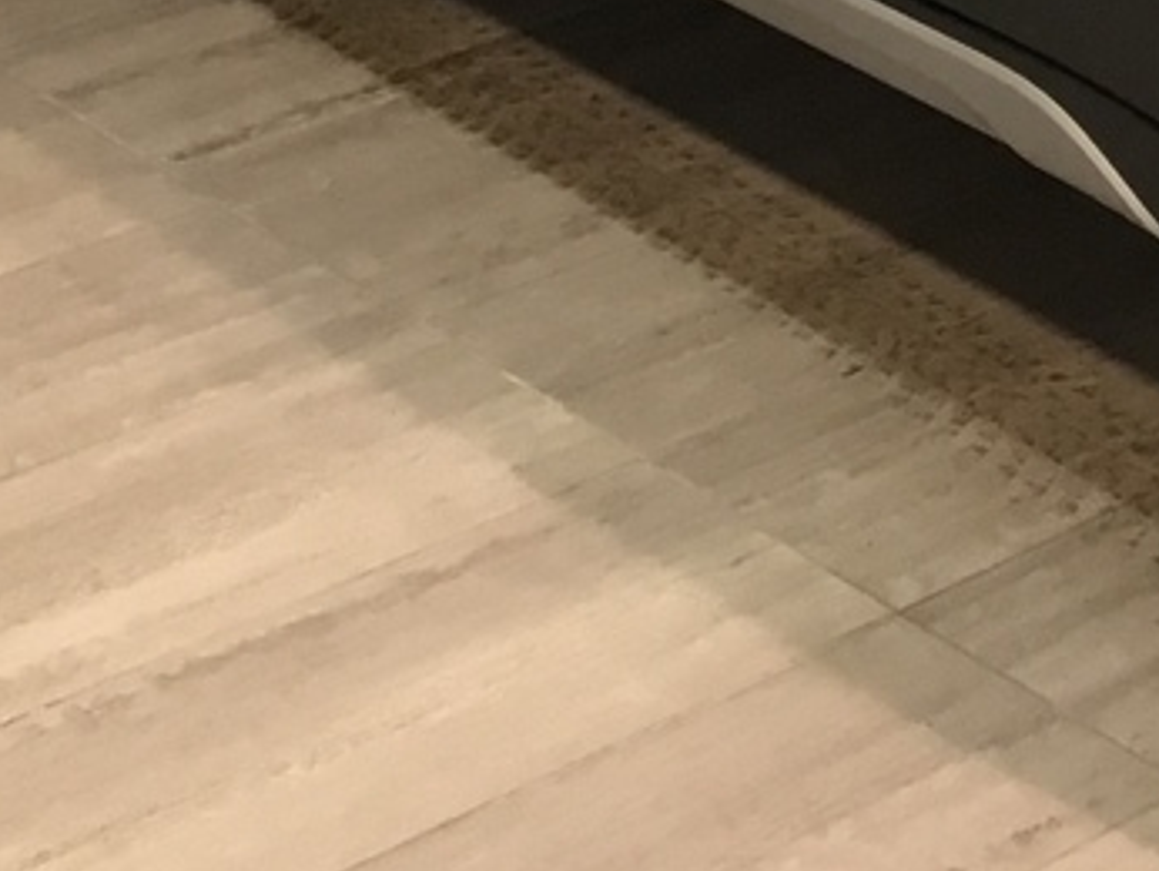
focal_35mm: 129
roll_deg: -0.4
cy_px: -831
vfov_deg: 10.6
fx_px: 4322
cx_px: 1846
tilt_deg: -13.0
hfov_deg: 14.1
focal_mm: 3.3
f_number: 2.4
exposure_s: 1/33
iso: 64
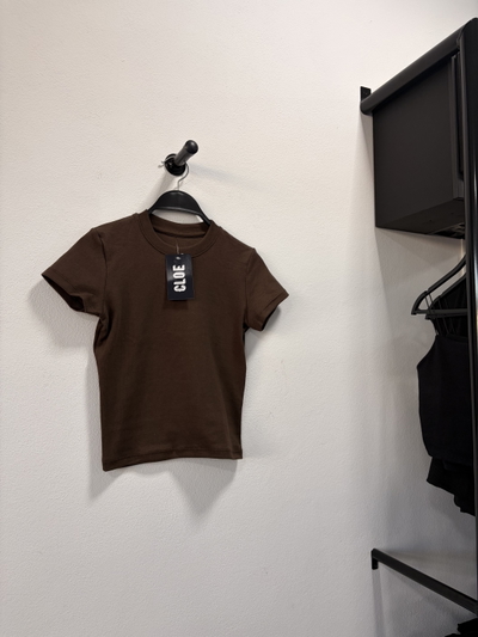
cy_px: 318
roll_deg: -0.1
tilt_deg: +4.5
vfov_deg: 67.3
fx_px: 479
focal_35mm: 26
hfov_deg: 53.1
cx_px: 239
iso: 80
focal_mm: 5.96
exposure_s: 1/100
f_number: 1.6
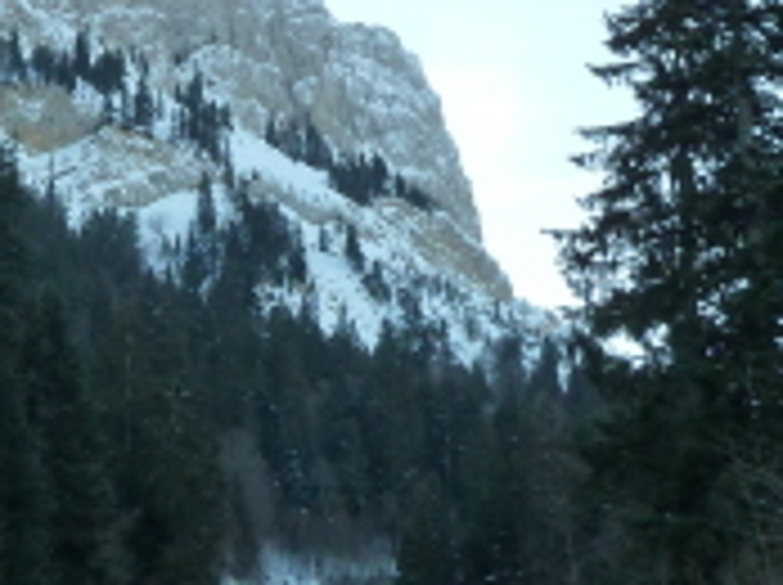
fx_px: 2078
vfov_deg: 16.0
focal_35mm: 92
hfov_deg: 20.9
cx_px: 90
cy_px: 162
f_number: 4
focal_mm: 4.1
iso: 125
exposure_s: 1/100
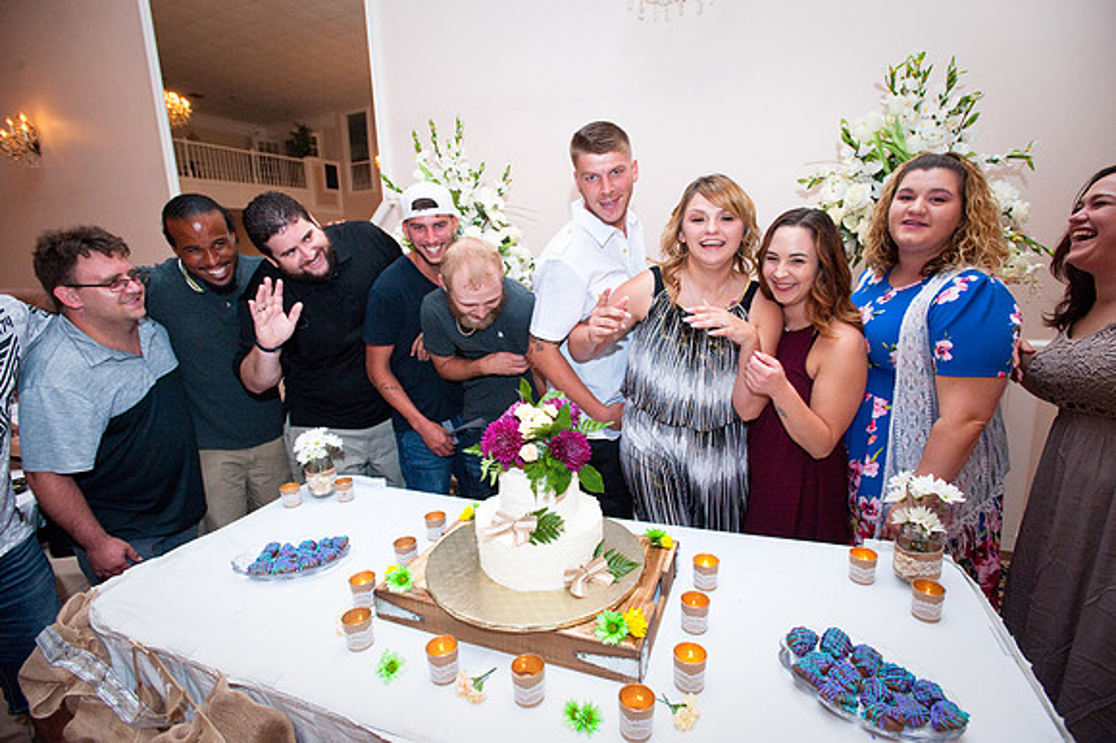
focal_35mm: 17
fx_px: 527
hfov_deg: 93.3
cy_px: 372
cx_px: 558
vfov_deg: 70.4
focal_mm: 17
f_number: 5.6
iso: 3200
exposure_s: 1/160
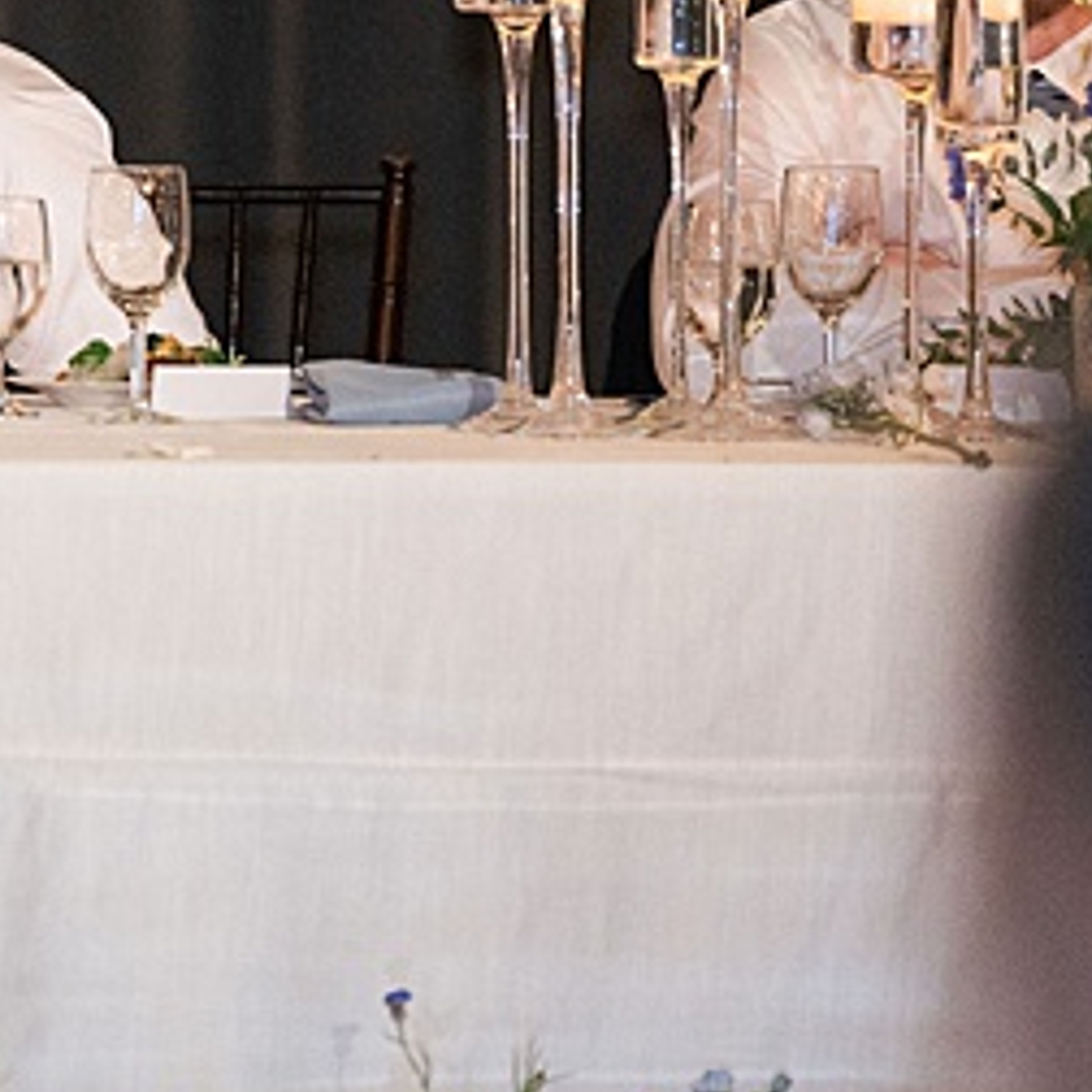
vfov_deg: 3.4
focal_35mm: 520
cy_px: 282
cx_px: -182
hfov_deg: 3.4
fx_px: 18559
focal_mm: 200
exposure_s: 1/200
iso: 4000
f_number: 2.8
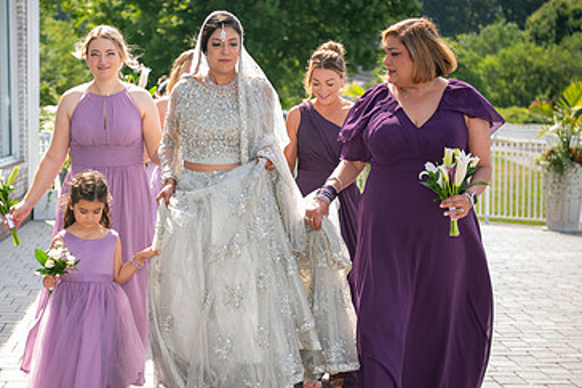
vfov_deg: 15.2
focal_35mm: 90
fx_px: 1456
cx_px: 153
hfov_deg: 22.4
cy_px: 250
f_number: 2.8
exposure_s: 1/320
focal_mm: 52
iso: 50
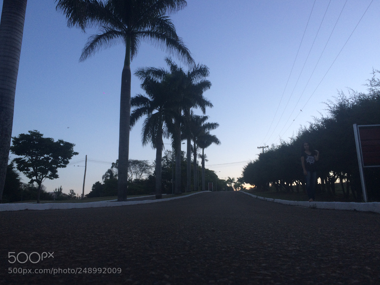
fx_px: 329
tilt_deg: +13.3
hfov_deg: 60.0
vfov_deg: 46.8
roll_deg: +2.2
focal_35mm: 30
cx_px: 189
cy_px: 142
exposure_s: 1/120
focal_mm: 4.15
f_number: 2.2
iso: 50
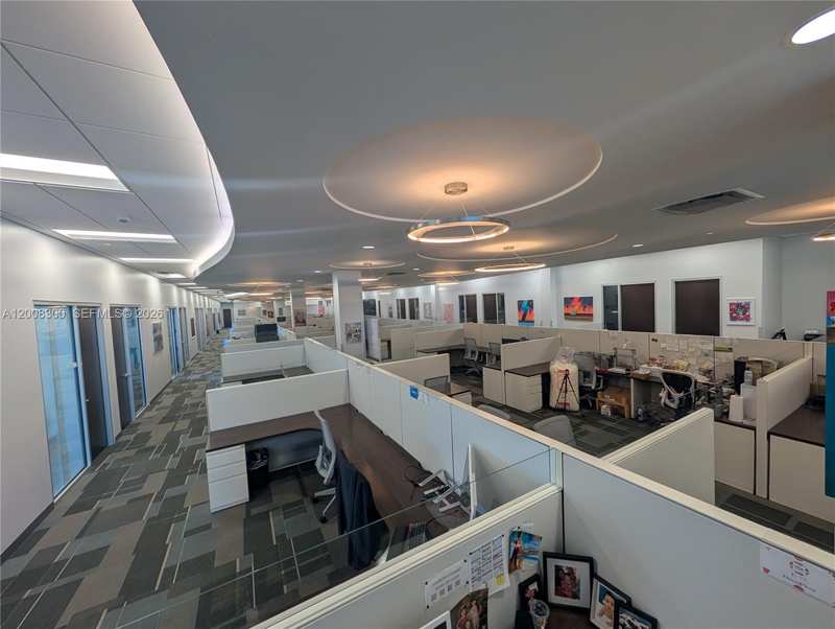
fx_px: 290
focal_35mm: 12
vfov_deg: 94.6
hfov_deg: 110.5
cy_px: 314
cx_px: 418
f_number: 1.7
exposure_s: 1/120
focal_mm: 2.02
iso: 73
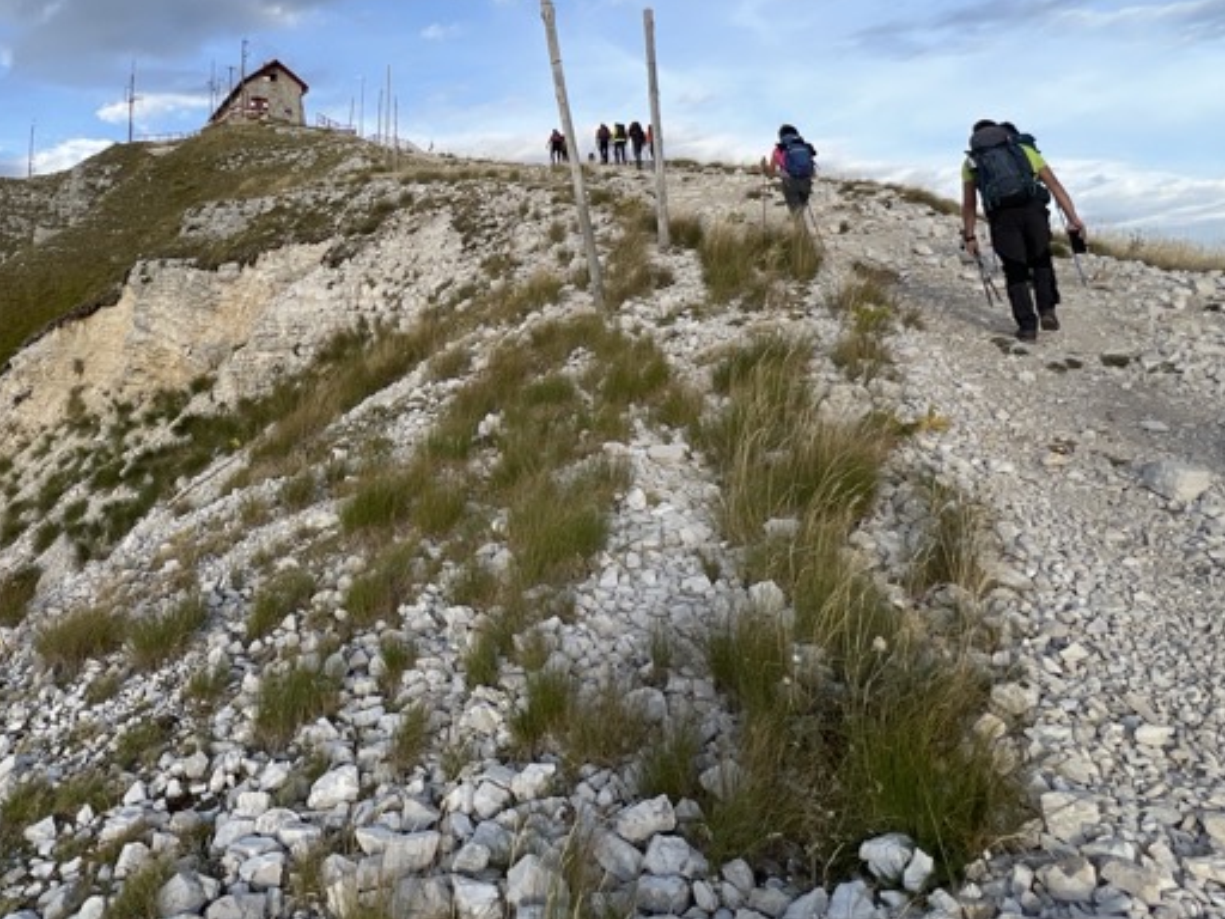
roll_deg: +1.0
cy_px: 179
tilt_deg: +12.2
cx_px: 392
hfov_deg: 65.2
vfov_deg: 49.8
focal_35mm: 26
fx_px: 920
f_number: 1.8
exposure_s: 1/834
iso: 32
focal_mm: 1.57
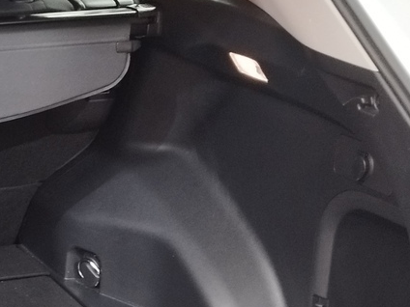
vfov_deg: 17.3
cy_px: 224
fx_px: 1007
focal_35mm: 85
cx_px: -140
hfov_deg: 20.7
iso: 340
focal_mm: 5.95
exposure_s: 1/33.3
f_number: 1.89
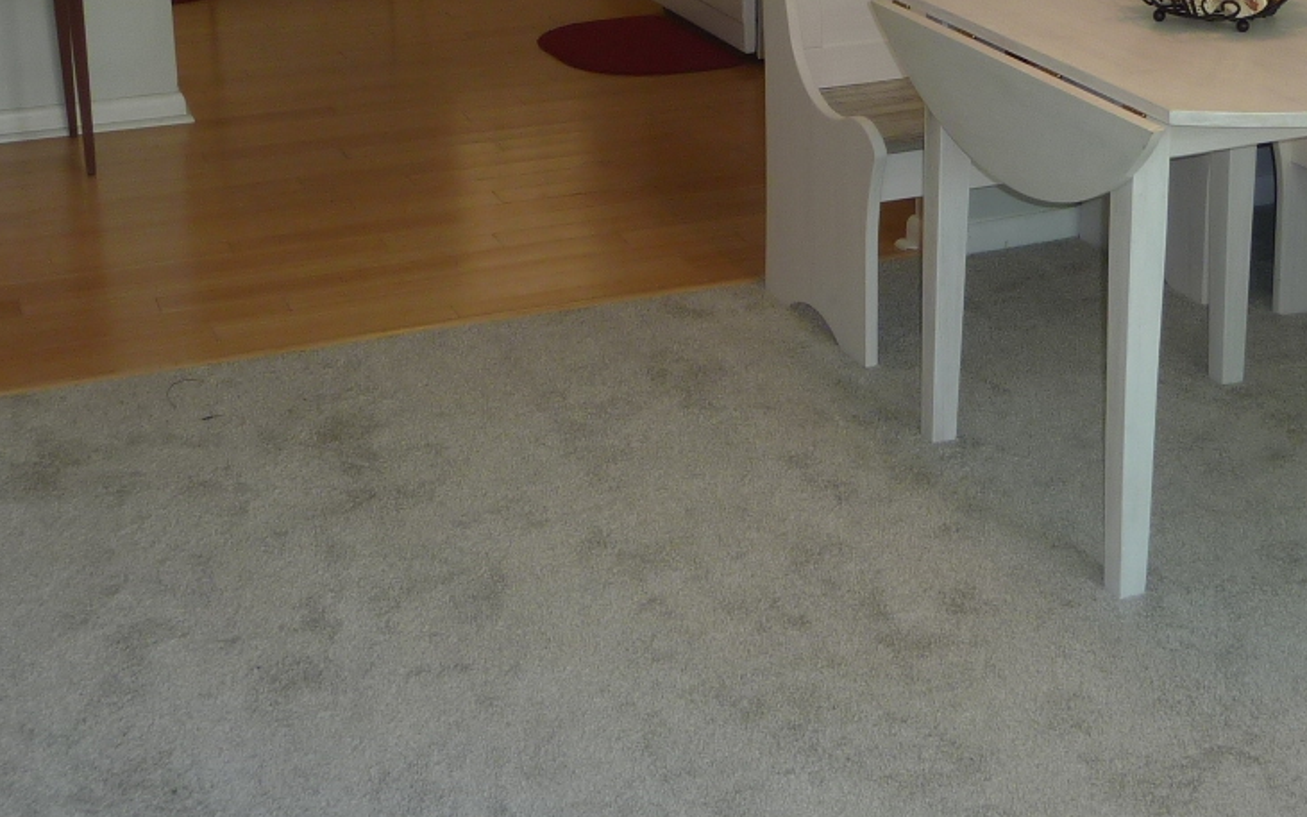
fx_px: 2066
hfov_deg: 34.9
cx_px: 826
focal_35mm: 58
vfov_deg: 21.7
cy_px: 39
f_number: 3.3
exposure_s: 1/30
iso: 80
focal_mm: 4.1
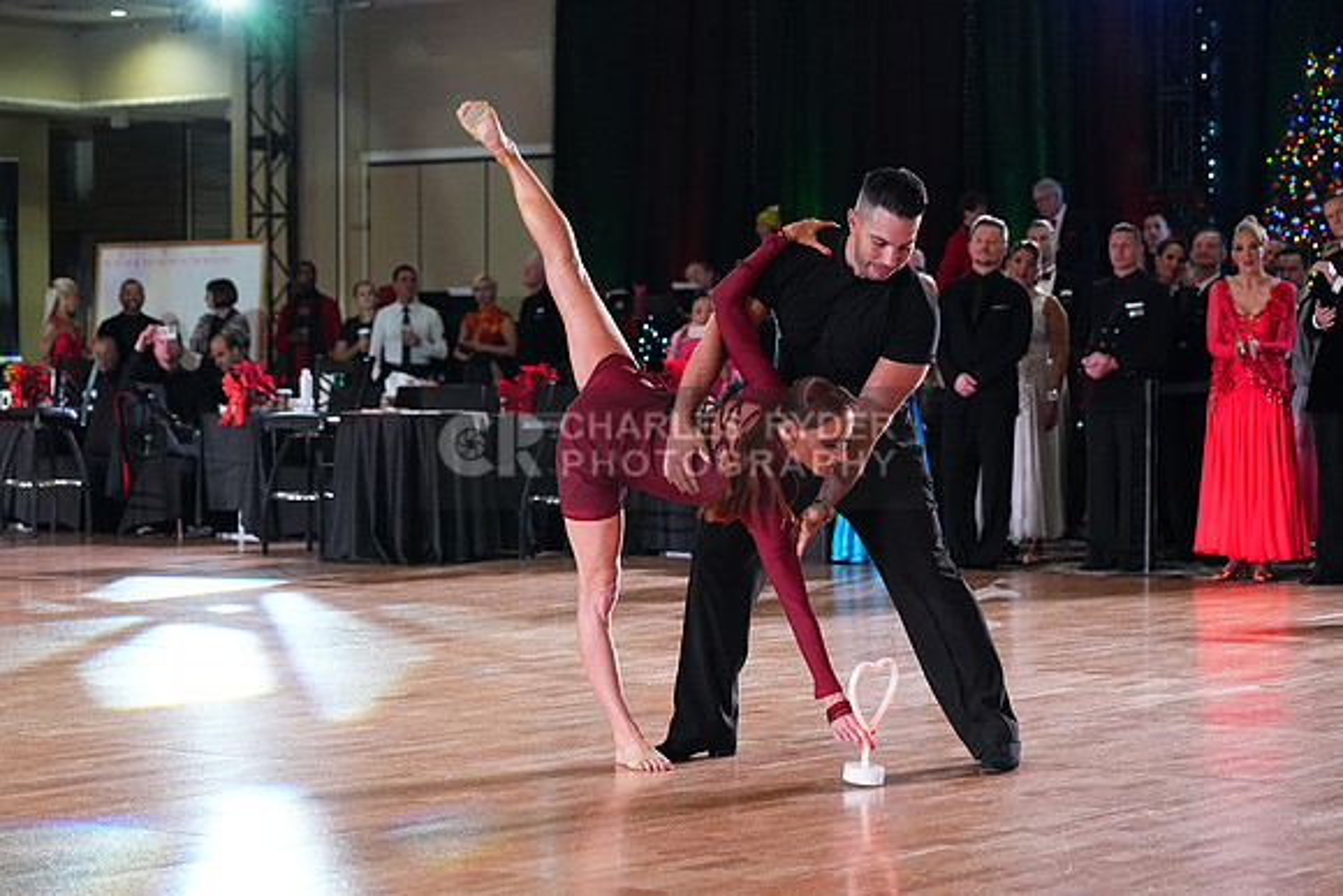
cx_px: 672
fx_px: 3209
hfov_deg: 23.6
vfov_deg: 15.9
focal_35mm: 86
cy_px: 448
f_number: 5
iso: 6400
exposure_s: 1/400
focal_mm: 86
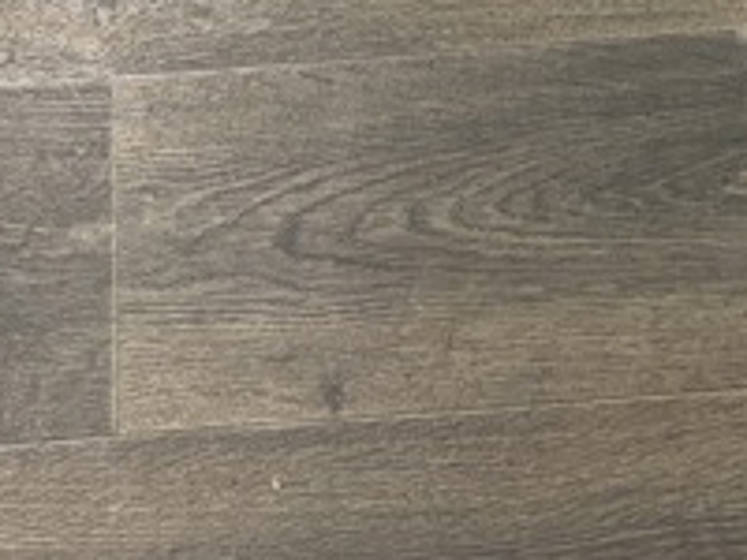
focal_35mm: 83
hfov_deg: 22.8
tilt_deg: -76.9
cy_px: -127
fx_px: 1791
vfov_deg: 16.9
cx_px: 721
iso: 250
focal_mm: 5.96
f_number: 1.6
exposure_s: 1/50
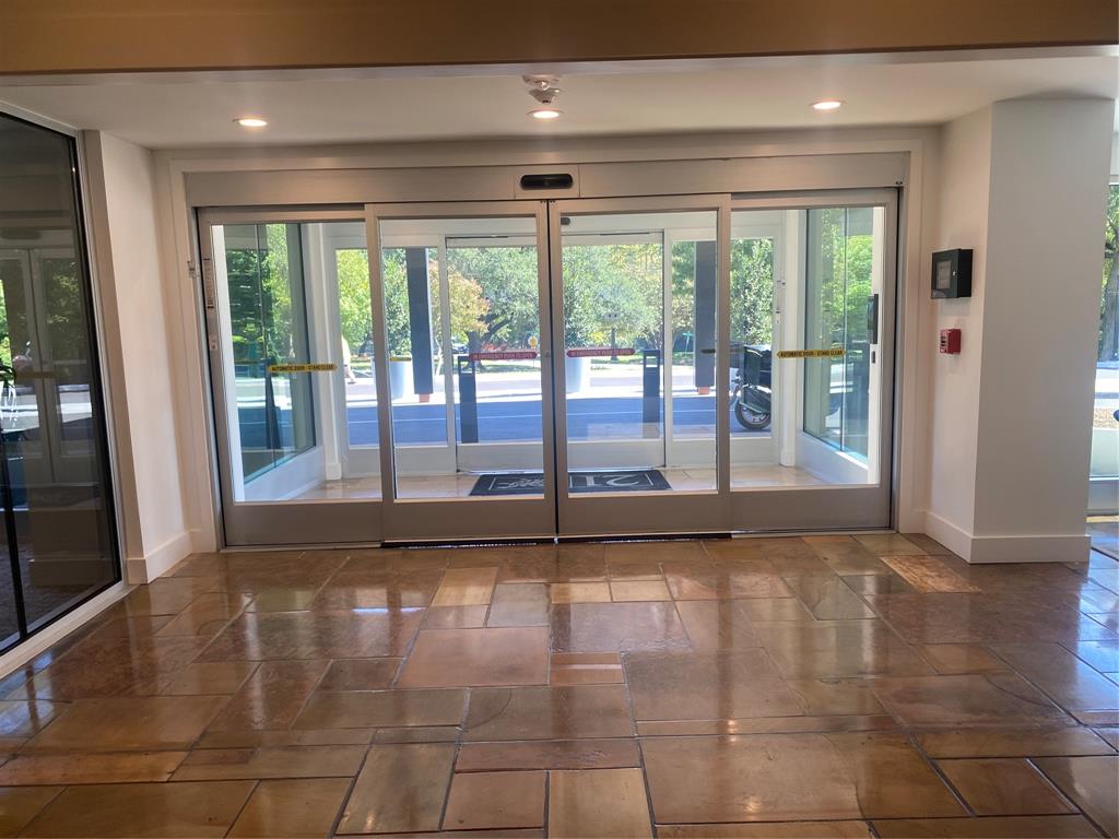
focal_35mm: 26
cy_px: 420
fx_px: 840
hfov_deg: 67.3
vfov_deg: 53.1
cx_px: 560
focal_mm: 4.25
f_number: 1.8
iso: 100
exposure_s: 1/120
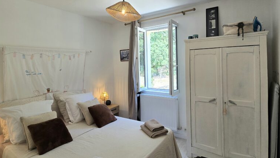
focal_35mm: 19
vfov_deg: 57.9
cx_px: 142
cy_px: 64
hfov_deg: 89.6
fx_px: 141
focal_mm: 2.2
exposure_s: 1/101
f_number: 2.2
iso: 64
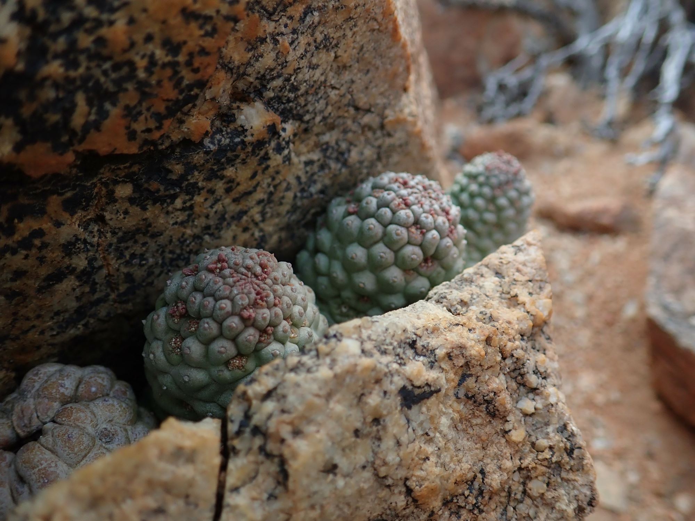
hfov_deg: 60.0
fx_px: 602
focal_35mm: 30
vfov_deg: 46.8
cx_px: 348
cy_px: 260
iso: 160
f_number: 2.3
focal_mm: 5.5
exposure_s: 1/125
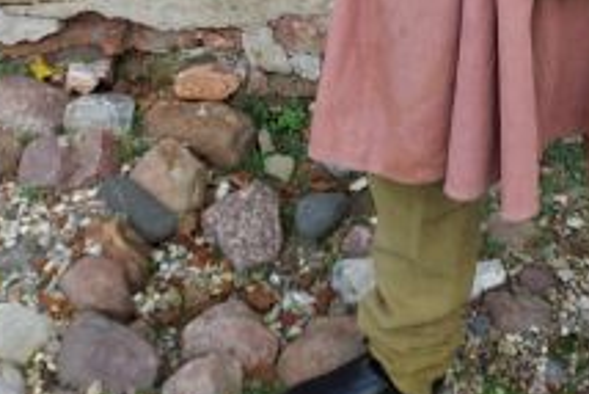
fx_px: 1146
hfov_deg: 27.7
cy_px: -325
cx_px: 534
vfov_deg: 16.3
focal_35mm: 70
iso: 40
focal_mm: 4.6
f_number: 1.8
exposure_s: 1/143
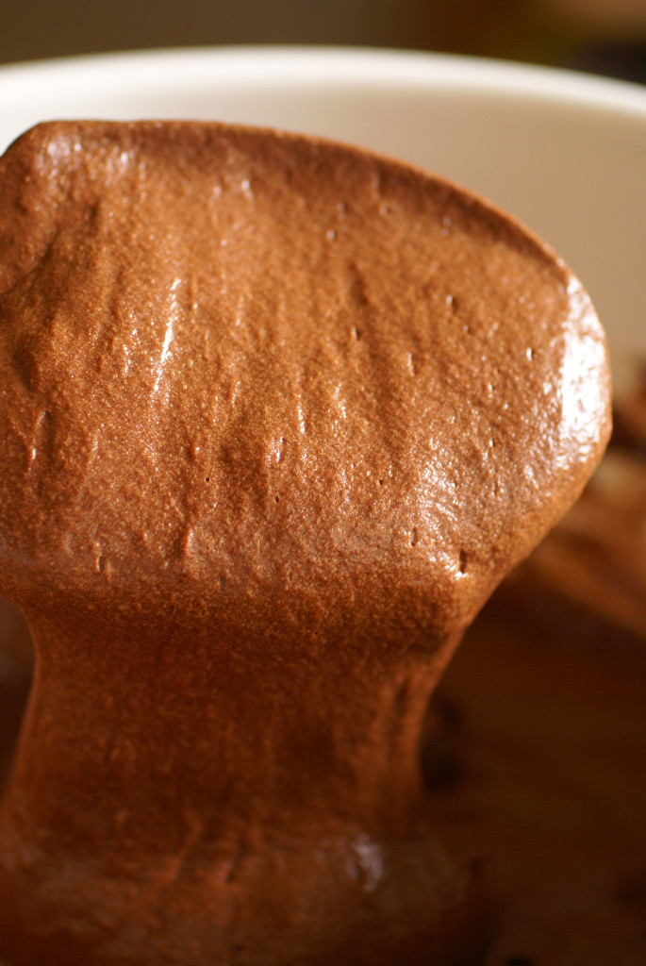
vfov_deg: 27.0
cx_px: 323
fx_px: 2014
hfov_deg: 18.2
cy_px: 483
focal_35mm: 75
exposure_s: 1/60
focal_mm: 50
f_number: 2.8
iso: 400
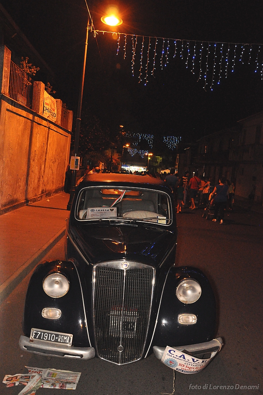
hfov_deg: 47.8
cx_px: 132
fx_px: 297
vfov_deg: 67.4
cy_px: 198
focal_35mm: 27
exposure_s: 1/50
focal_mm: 18
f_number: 7.1
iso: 3200
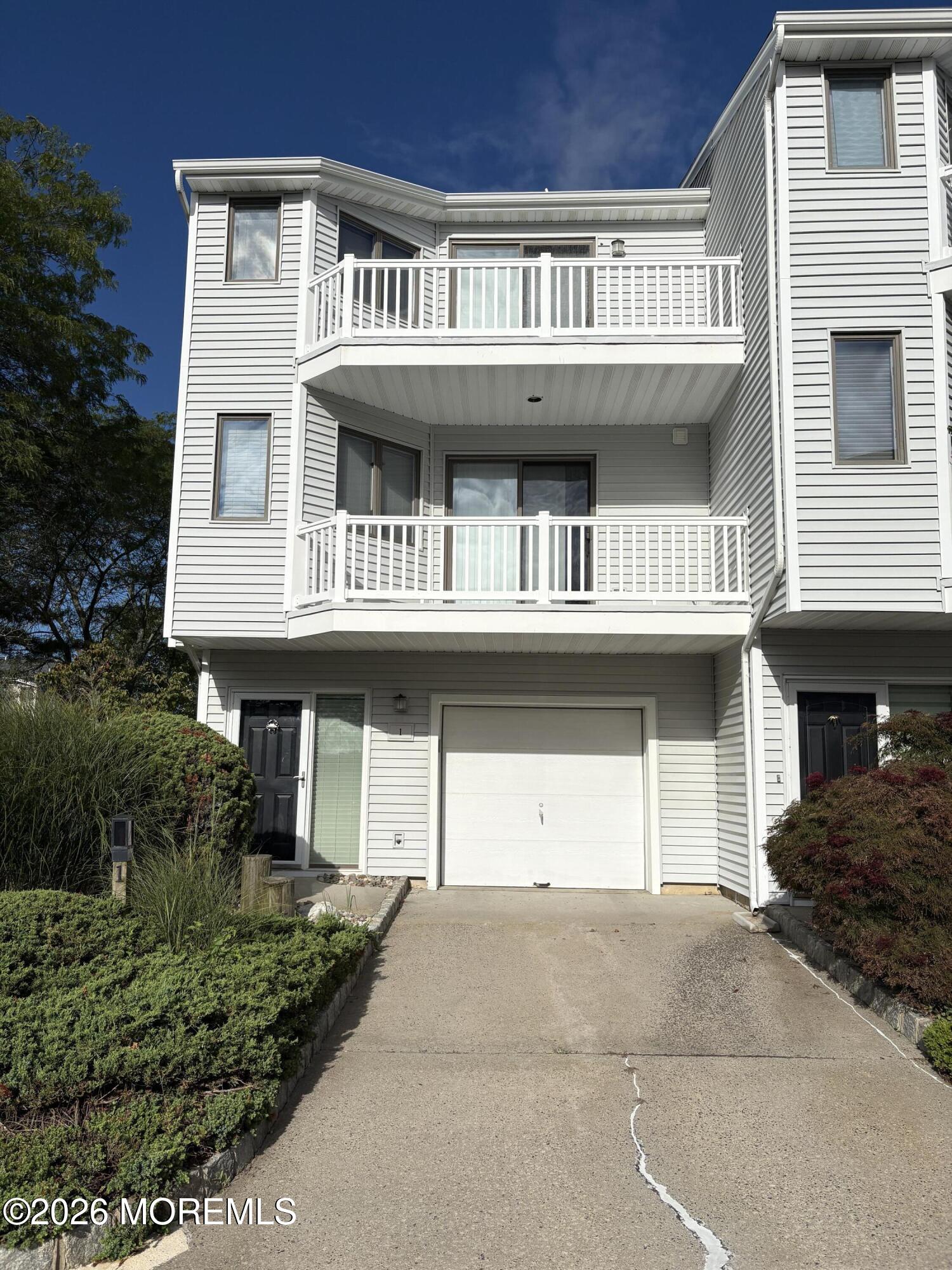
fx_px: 953
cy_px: 635
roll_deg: -0.4
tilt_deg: +8.9
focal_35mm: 26
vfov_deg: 67.3
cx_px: 476
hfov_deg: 53.1
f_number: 1.6
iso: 50
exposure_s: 1/14493
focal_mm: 5.96
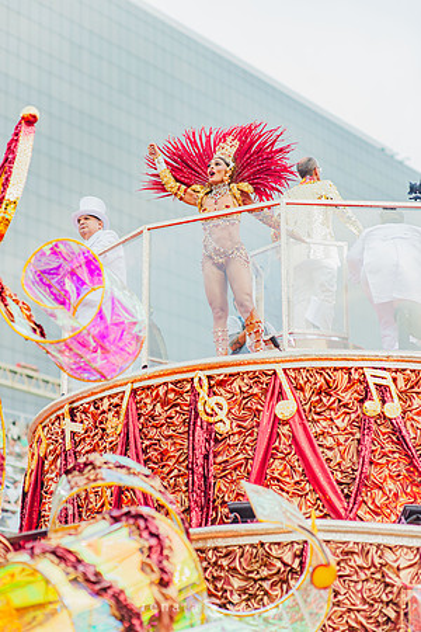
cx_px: 210
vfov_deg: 23.9
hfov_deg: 16.1
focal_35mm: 85
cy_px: 316
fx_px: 1491
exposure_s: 1/640
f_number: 2.2
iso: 200
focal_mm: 85
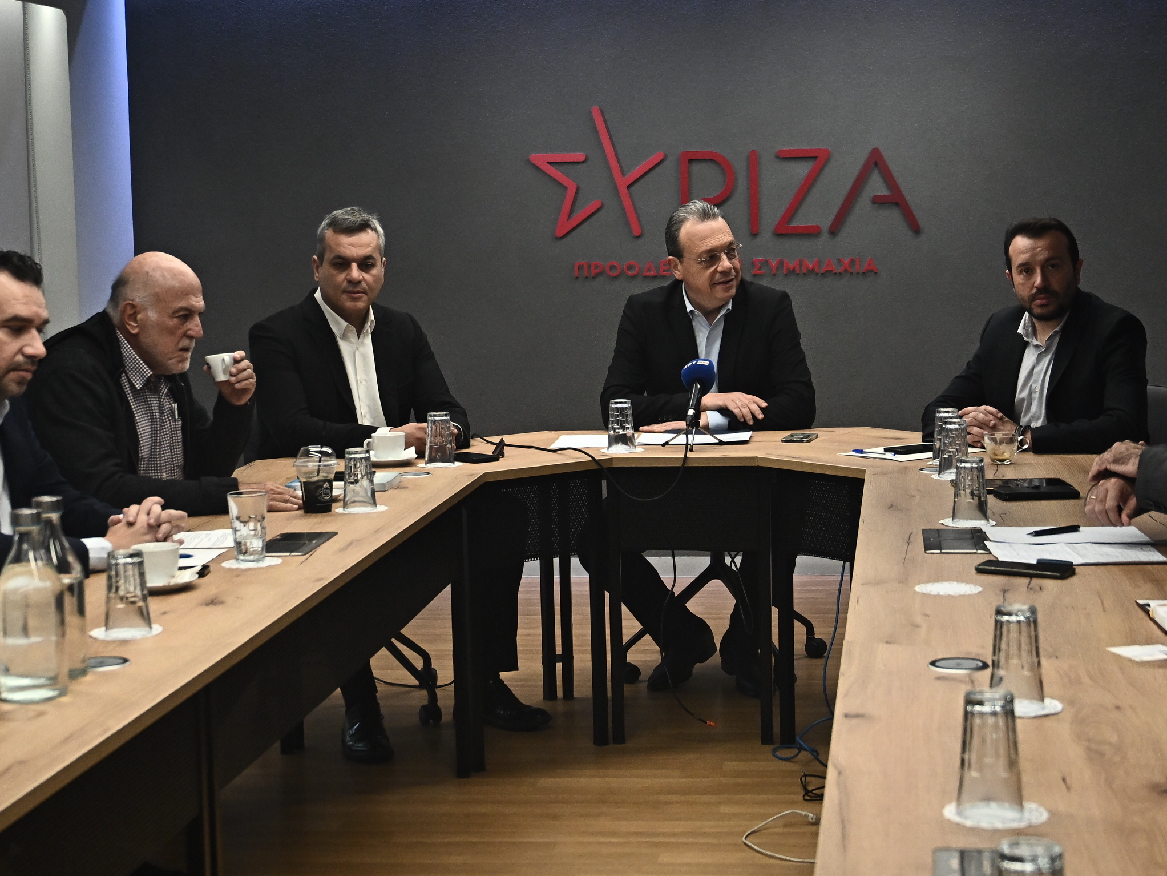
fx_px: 1753
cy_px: 438
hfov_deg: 36.8
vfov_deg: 28.0
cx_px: 616
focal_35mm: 52
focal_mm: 32.5
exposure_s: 1/640
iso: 1600
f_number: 4
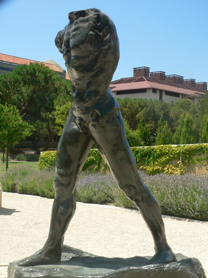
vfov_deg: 36.8
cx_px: 104
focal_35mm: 52
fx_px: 417
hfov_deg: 28.0
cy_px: 139
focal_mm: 8.7
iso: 80
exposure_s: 1/125
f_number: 4
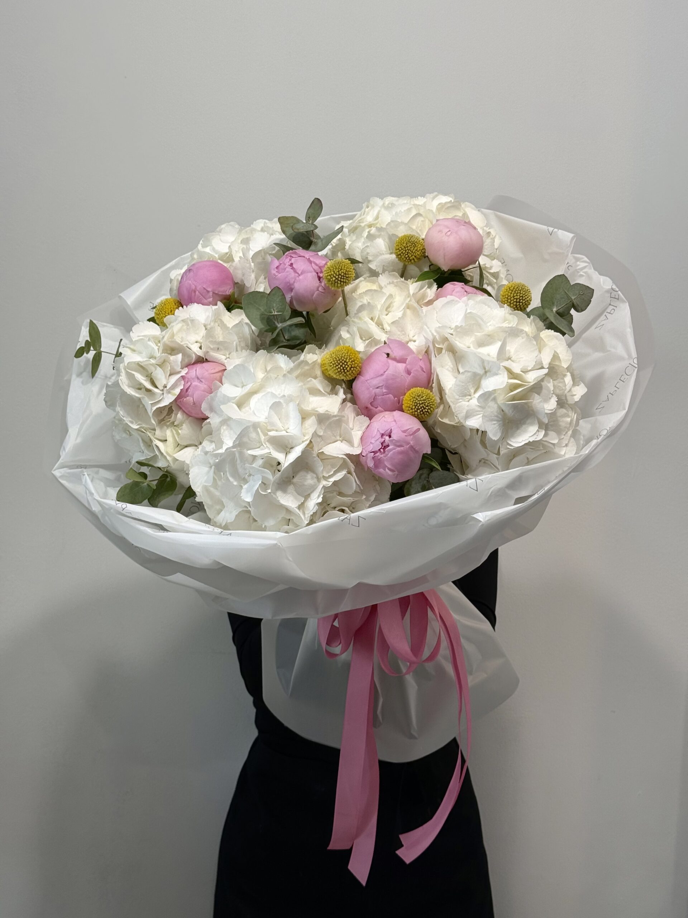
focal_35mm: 48
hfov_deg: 30.3
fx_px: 1272
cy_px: 459
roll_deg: -2.3
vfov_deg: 39.7
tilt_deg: -7.7
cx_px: 344
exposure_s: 1/121
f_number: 1.78
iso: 50
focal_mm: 6.76
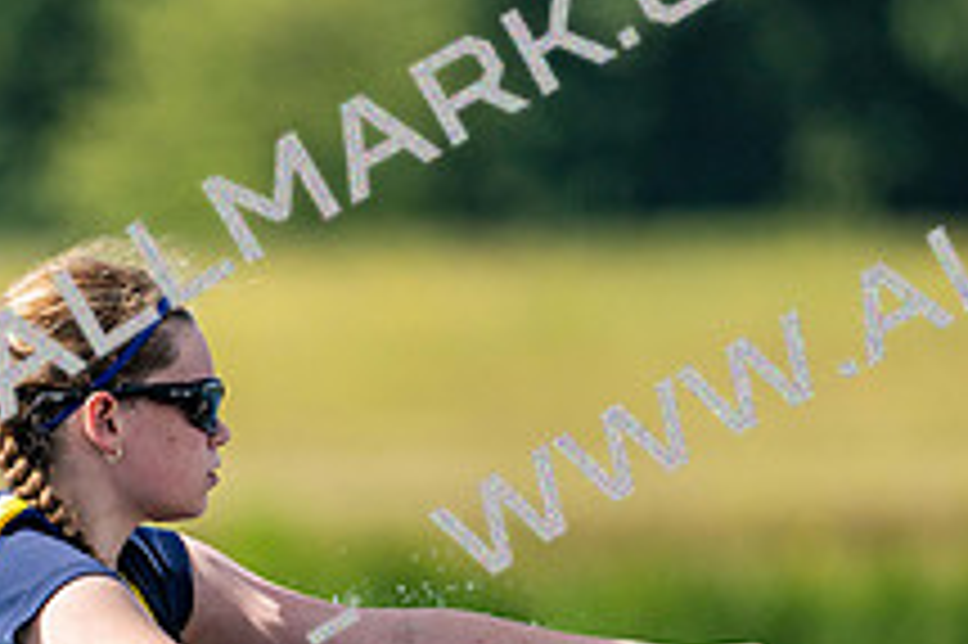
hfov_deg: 1.9
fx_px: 29017
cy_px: 651
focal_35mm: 1080
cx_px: 104
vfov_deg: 1.3
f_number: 4.5
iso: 250
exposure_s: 1/2500
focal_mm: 400
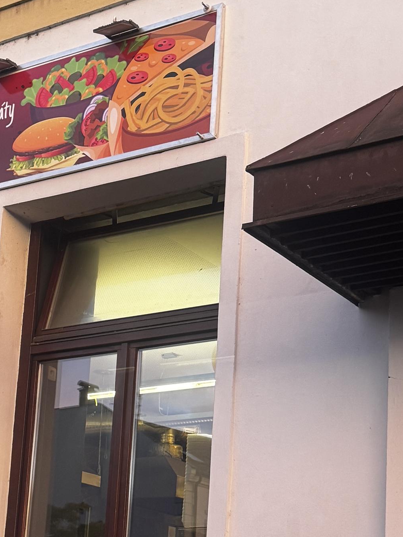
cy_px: 423
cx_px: 241
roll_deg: -2.1
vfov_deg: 26.2
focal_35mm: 73
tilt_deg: +12.6
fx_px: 1133
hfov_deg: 20.1
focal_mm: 6.76
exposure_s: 1/121
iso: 200
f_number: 1.78
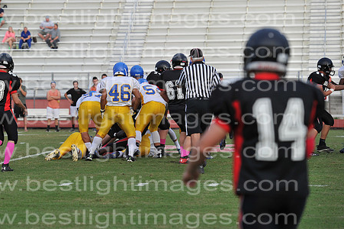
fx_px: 1719
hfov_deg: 11.4
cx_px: 125
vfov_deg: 7.6
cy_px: 102
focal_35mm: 180
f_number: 3.5
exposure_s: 1/2000
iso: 800
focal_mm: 140
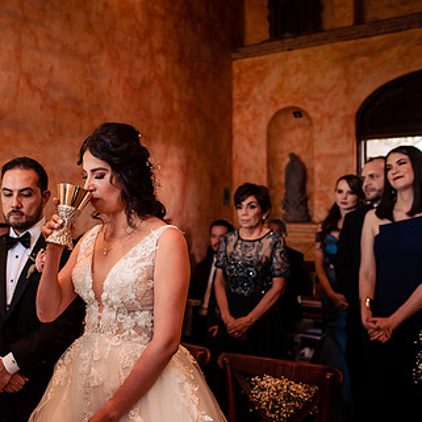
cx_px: 113
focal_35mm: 43
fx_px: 593
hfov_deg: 38.3
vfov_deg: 39.2
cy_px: 198
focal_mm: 28
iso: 1250
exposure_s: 1/125
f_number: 3.5
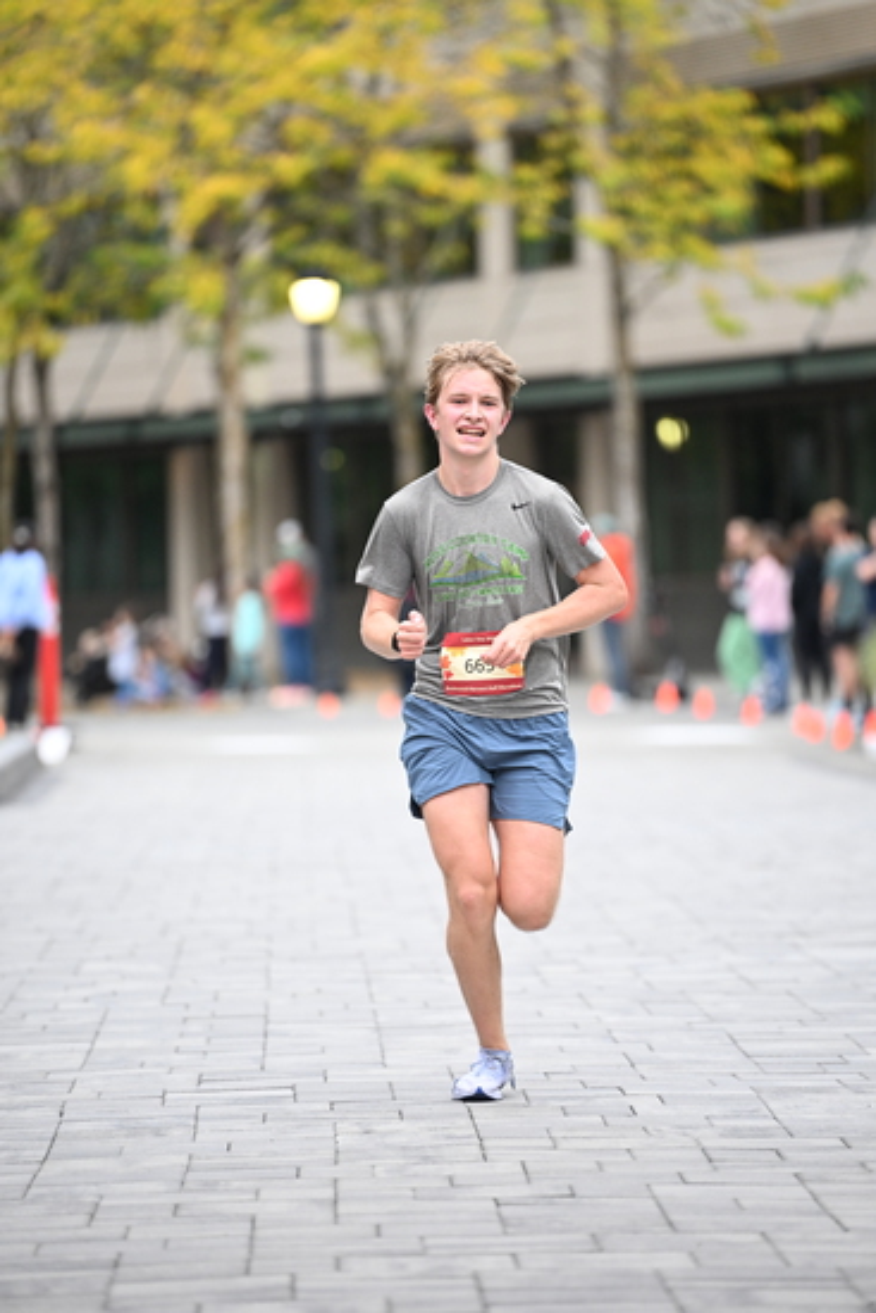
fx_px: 7295
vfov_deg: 10.3
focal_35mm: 200
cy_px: 656
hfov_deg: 6.9
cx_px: 438
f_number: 2.8
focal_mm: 200
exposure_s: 1/800
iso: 1600
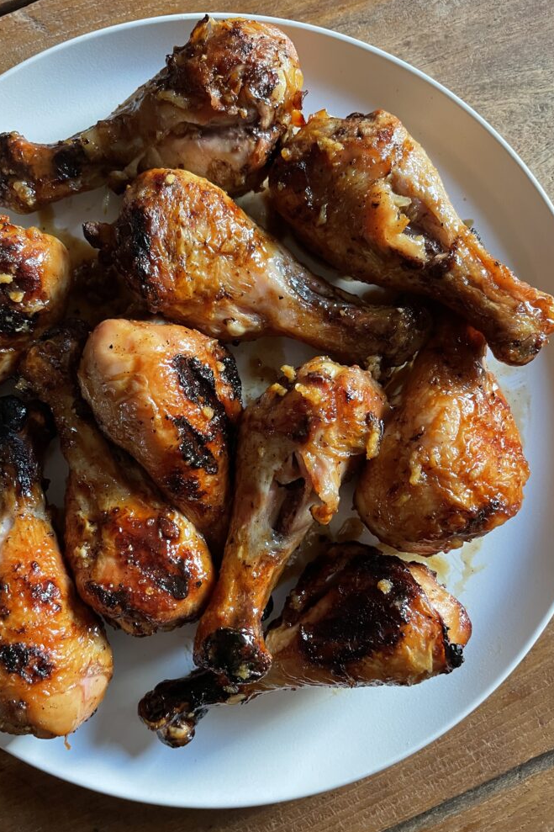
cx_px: 251
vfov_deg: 65.5
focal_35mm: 28
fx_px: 647
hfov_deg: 46.3
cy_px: 407
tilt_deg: -87.8
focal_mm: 4.2
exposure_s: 1/60
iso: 400
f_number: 1.6
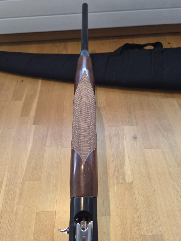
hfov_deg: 58.9
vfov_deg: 73.9
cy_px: 120
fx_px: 160
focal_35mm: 23
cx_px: 90
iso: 200
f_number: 1.8
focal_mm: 5.4
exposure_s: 1/100
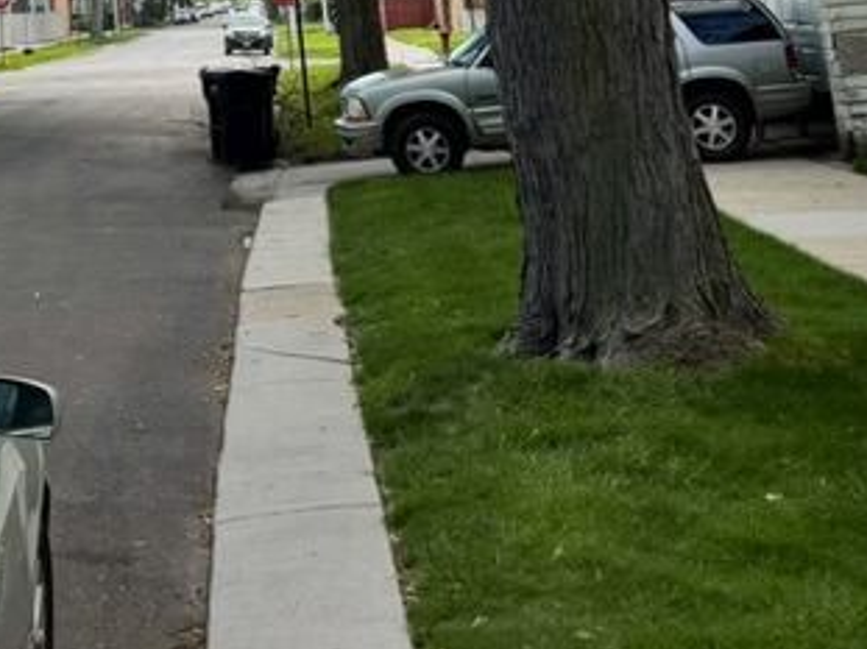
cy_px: -331
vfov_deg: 16.9
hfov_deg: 23.9
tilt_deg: +9.7
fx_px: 1978
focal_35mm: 79
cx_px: 50
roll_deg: +4.0
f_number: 1.78
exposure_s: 1/1770
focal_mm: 6.76
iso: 100
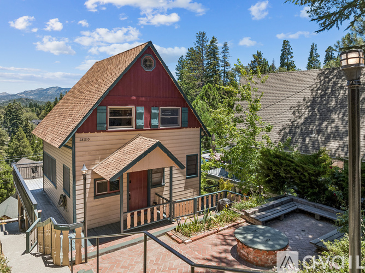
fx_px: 253
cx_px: 182
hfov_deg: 71.6
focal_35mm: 24
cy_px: 136
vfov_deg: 56.8
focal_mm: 12.3
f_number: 2.8
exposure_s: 1/40
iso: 120
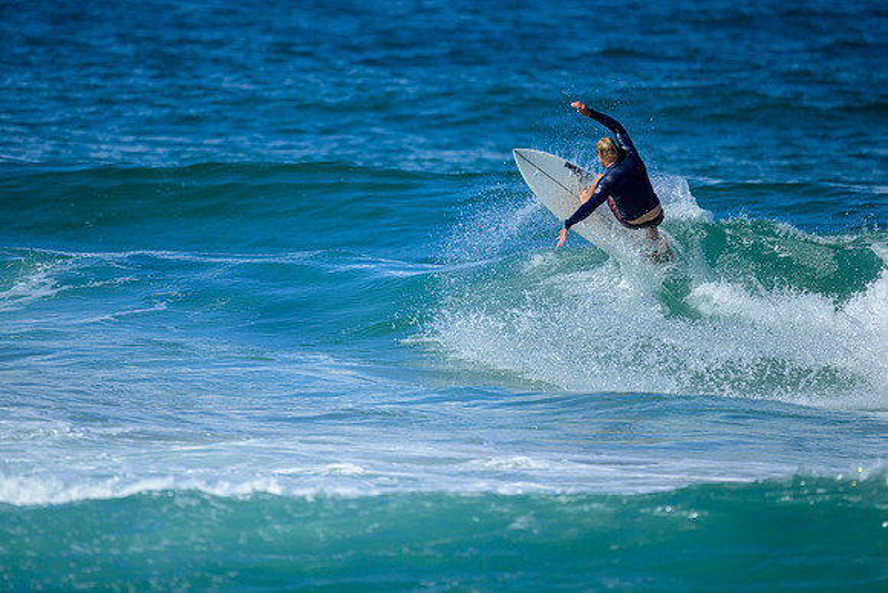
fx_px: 19737
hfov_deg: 2.6
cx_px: 444
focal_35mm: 800
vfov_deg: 1.7
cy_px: 296
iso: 360
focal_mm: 800
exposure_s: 1/2500
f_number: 6.3
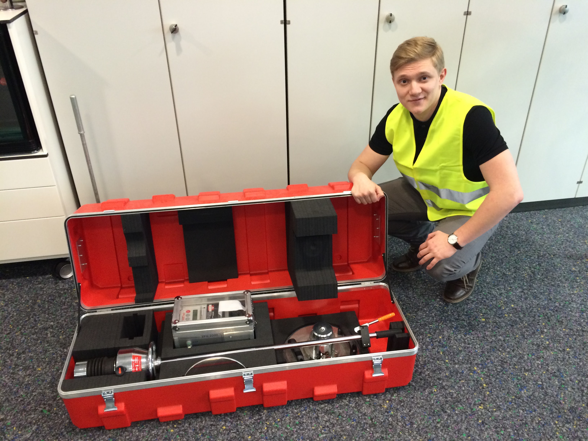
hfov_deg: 61.7
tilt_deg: -33.3
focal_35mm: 29
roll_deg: +1.1
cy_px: 220
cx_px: 294
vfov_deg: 48.2
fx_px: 493
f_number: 2.2
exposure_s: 1/33
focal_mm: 4.15
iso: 250
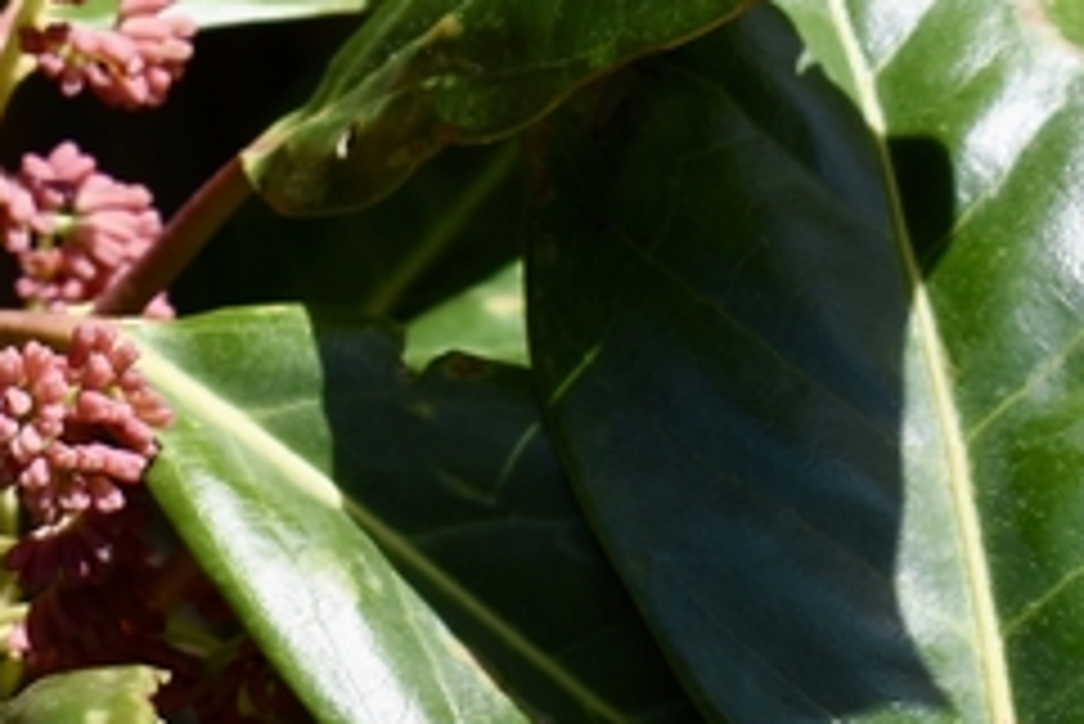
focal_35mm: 242
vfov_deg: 5.7
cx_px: 94
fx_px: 7291
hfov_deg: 8.5
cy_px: 438
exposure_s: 1/200
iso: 100
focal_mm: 38
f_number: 8
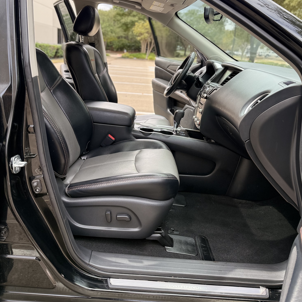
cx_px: 149
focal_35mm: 29
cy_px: 109
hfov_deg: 55.6
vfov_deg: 54.8
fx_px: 286
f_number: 1.78
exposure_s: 1/563
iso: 80
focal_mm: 6.76
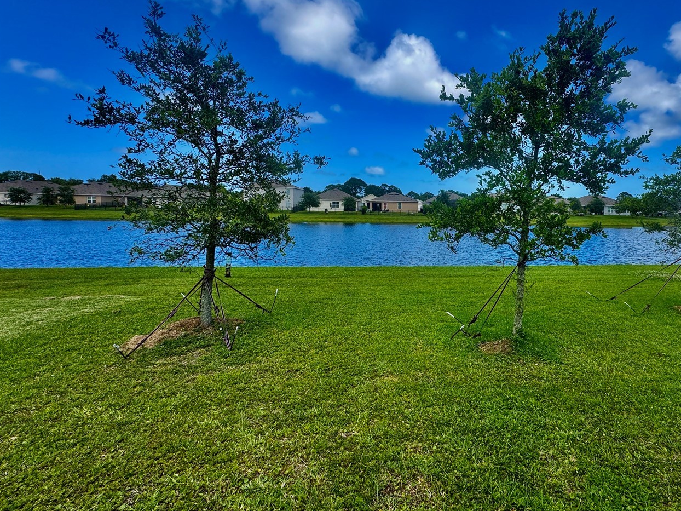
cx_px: 430
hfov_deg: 85.9
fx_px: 354
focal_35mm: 18
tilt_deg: -2.2
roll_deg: -0.9
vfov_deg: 71.3
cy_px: 221
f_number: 2.2
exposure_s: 1/1198
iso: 50
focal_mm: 2.22
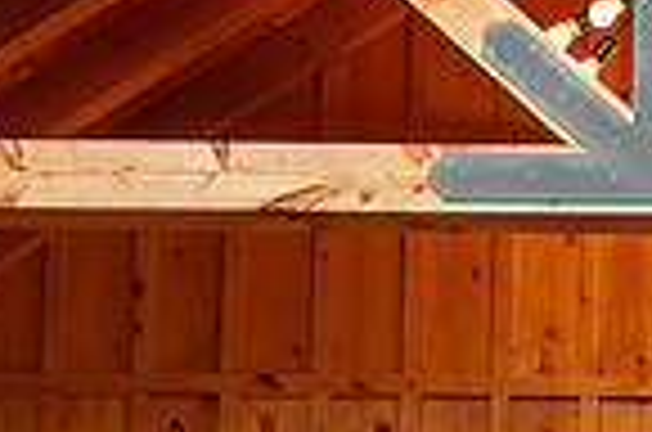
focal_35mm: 120
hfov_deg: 16.4
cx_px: 769
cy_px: 734
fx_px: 2169
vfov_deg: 10.8
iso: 400
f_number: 5.6
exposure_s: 1/160
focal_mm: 30
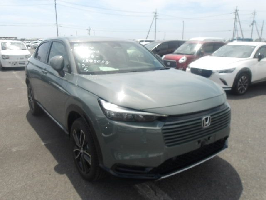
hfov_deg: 65.3
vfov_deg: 51.4
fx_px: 207
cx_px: 133
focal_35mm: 27
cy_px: 100
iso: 100
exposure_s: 1/118
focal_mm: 4.9
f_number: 10.4
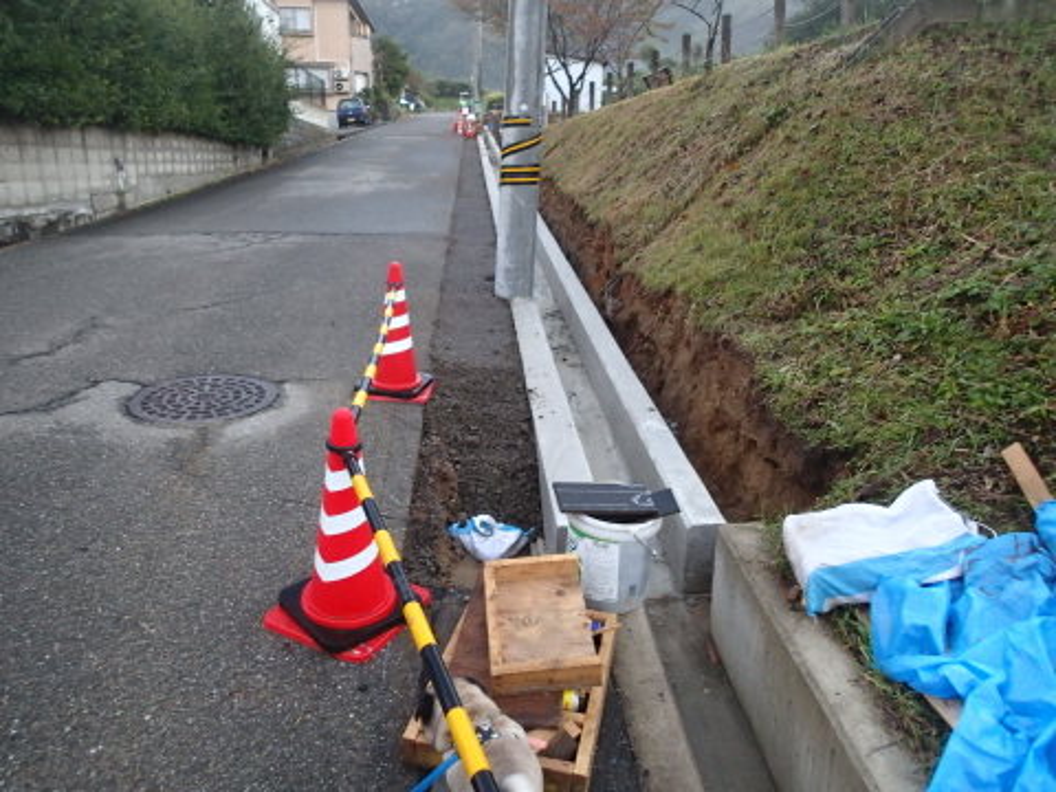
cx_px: 528
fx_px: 763
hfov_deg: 69.4
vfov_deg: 54.9
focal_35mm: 25
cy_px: 396
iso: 400
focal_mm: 4.5
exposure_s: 1/30
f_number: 2
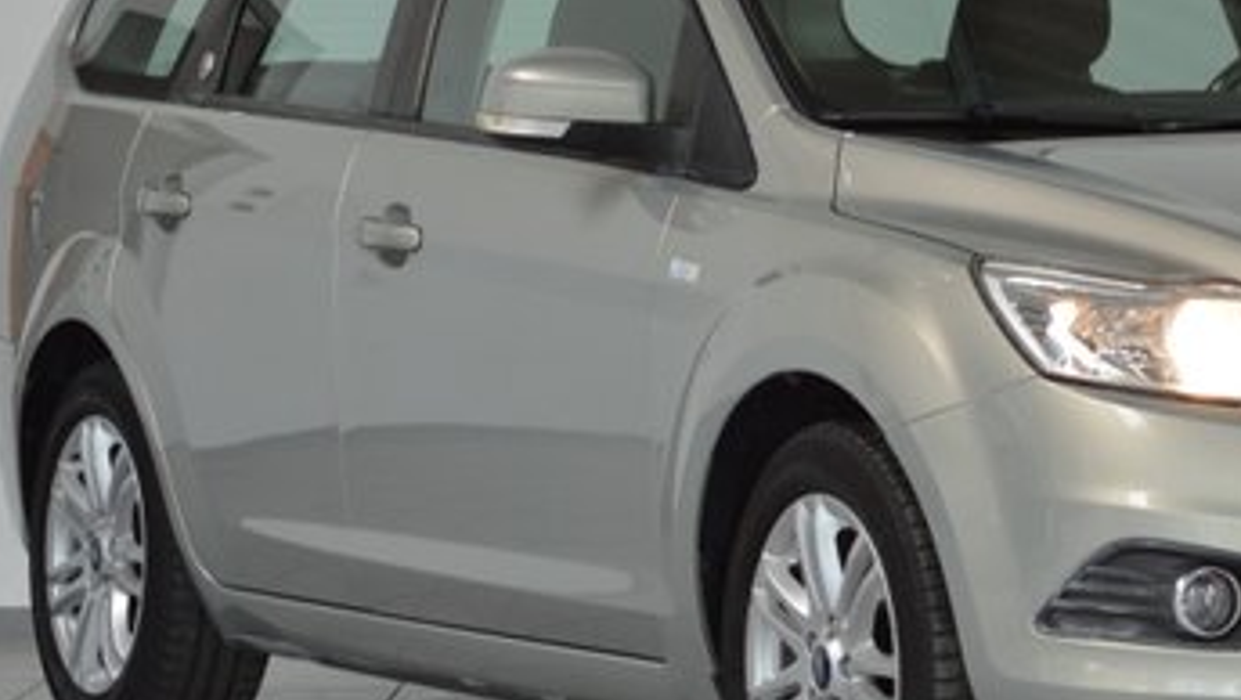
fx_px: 7210
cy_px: 354
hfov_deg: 9.8
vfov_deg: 5.6
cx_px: 1089
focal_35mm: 219
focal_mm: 75
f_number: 5.3
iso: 400
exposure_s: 1/60
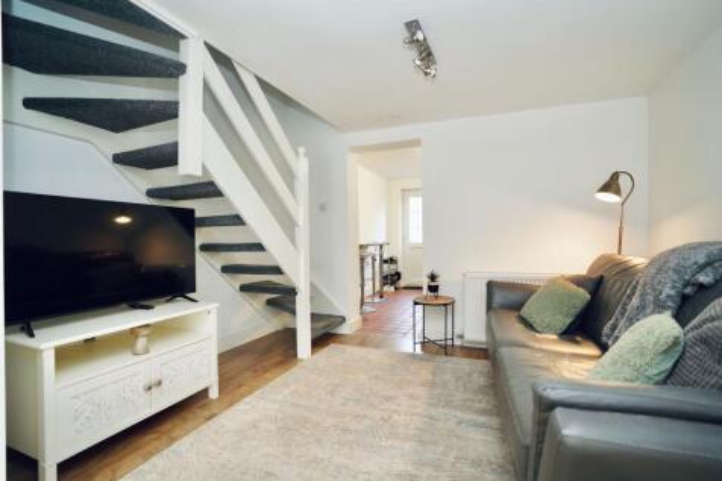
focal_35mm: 16
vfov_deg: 73.7
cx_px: 361
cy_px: 240
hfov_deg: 96.8
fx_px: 321
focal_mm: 16
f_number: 2.8
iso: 2000
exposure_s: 1/160
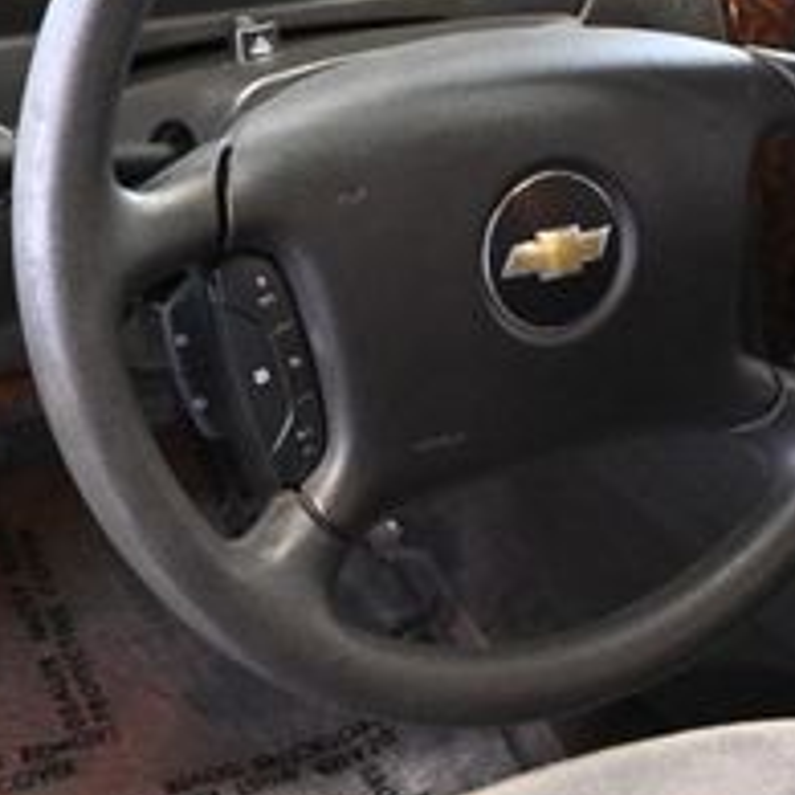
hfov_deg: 21.0
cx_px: 599
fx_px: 2123
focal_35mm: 82
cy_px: 289
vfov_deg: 21.2
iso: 6400
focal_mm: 19.5
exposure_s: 1/60
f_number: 3.8
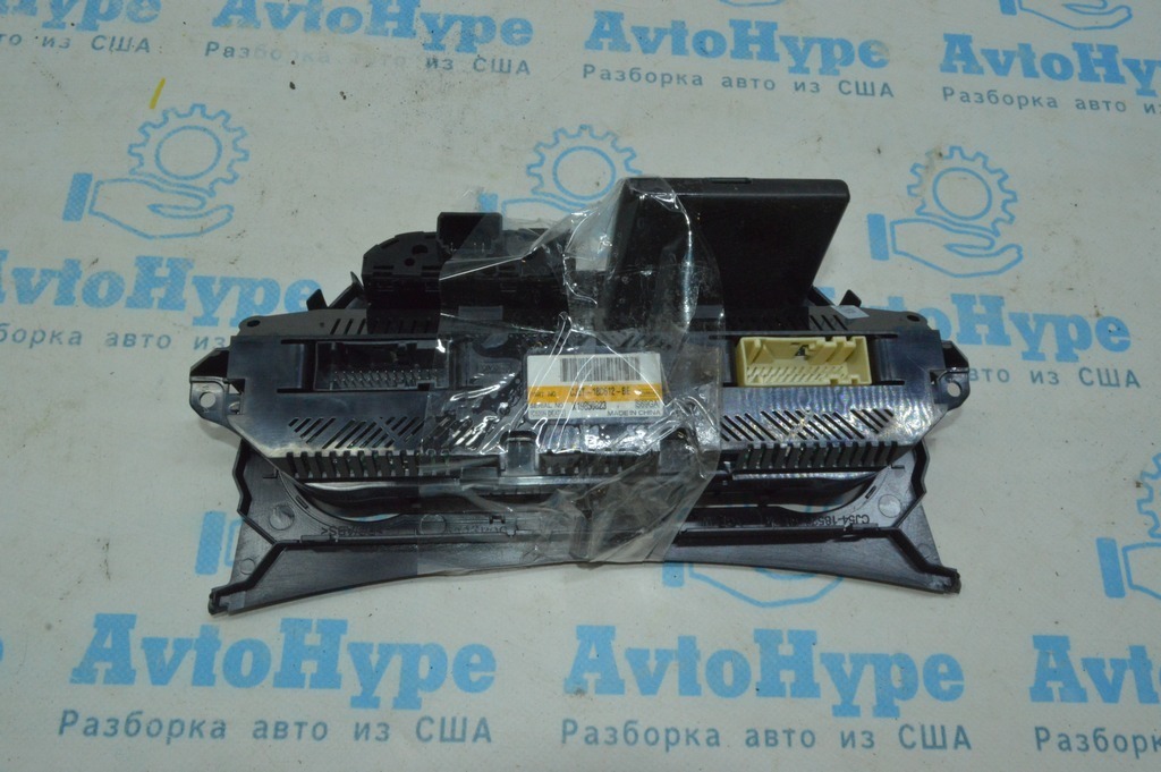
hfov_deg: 67.4
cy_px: 386
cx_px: 580
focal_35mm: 27
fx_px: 870
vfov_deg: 47.9
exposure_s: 1/40
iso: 2800
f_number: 22
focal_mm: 18
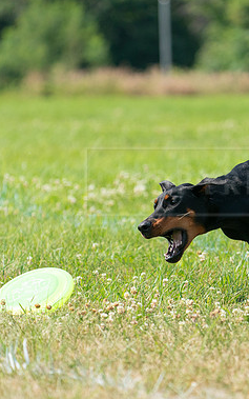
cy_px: 200
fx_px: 3994
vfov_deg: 5.7
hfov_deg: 3.6
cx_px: 185
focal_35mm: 368
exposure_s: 1/4000
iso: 1600
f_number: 5.6
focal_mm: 236
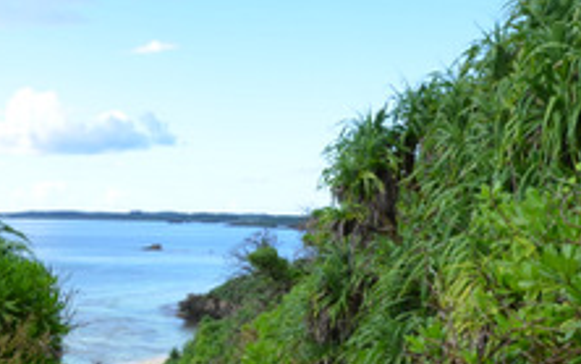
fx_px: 889
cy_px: 393
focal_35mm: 56
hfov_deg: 35.2
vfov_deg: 22.0
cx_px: 131
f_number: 6.3
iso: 100
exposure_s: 1/160
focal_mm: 17
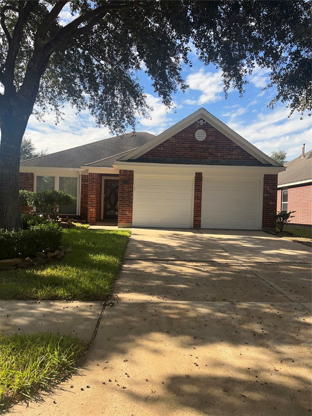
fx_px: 312
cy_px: 208
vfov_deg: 67.3
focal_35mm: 26
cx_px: 156
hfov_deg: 53.1
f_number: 1.5
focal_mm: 5.7
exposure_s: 1/5076
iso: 32
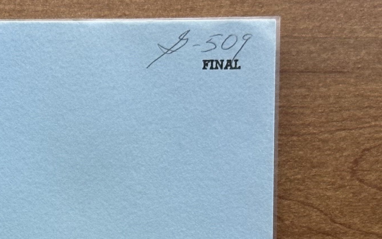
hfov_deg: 13.5
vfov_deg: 8.3
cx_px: -34
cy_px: 414
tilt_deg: -89.0
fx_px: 1583
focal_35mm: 152
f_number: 1.78
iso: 125
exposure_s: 1/60
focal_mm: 6.86
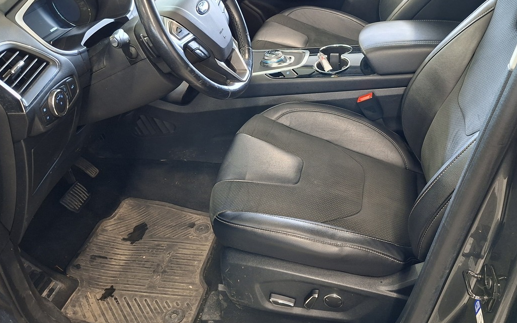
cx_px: 290
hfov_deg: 56.6
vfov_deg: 37.1
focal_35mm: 34
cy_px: 126
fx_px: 479
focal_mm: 5.54
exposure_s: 1/33
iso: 400
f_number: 1.8
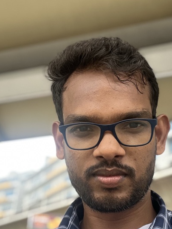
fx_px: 331
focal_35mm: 50
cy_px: 140
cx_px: 100
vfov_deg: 38.0
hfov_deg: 29.1
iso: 100
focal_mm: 2.71
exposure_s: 1/60
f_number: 2.2
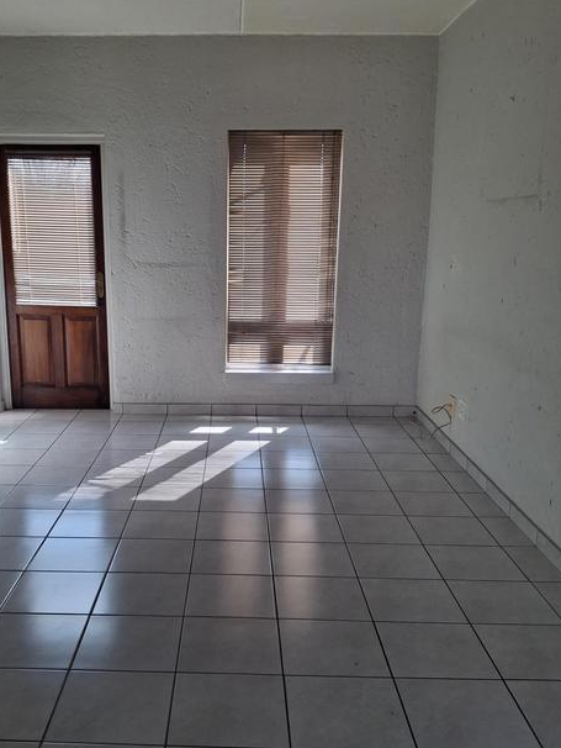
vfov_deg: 55.3
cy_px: 391
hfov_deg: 42.6
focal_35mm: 33
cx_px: 207
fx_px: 713
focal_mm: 4.69
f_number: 1.8
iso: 32
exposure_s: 1/255
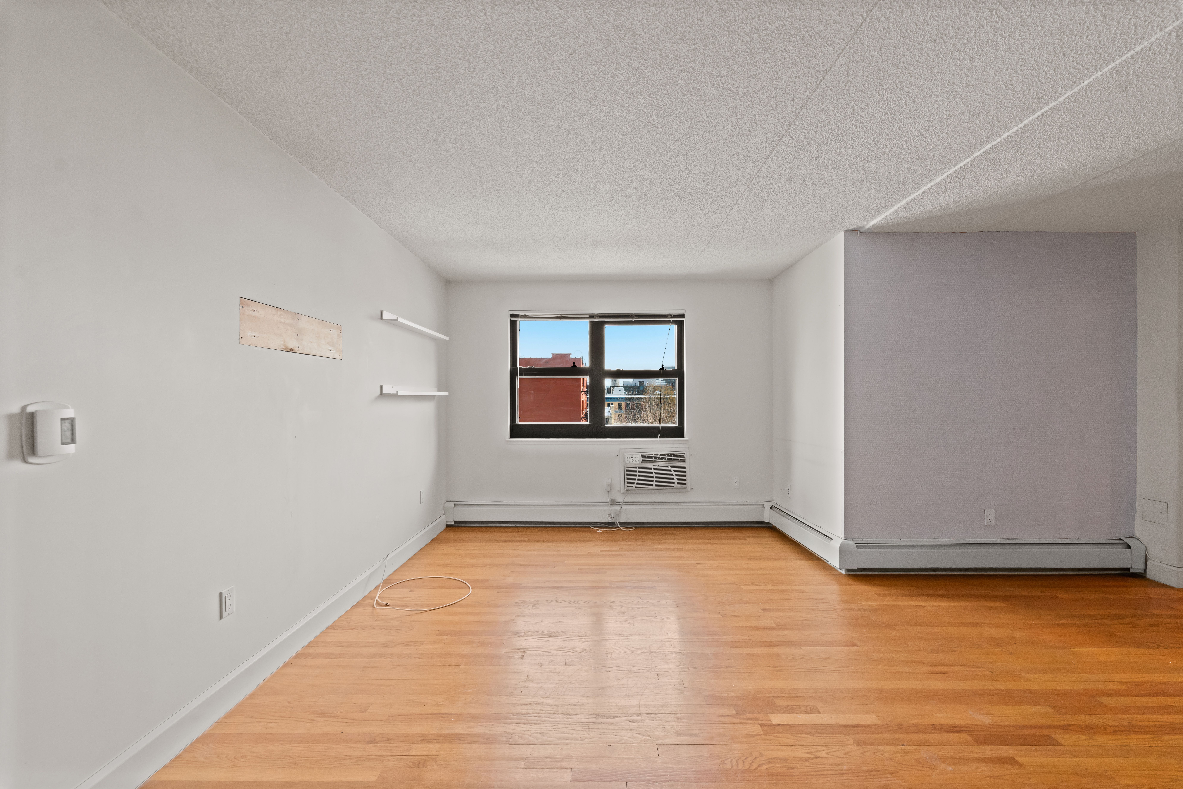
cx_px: 592
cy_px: 394
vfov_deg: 81.2
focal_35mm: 14
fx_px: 460
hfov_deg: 104.2
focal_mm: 14
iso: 3200
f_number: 6.3
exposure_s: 1/30
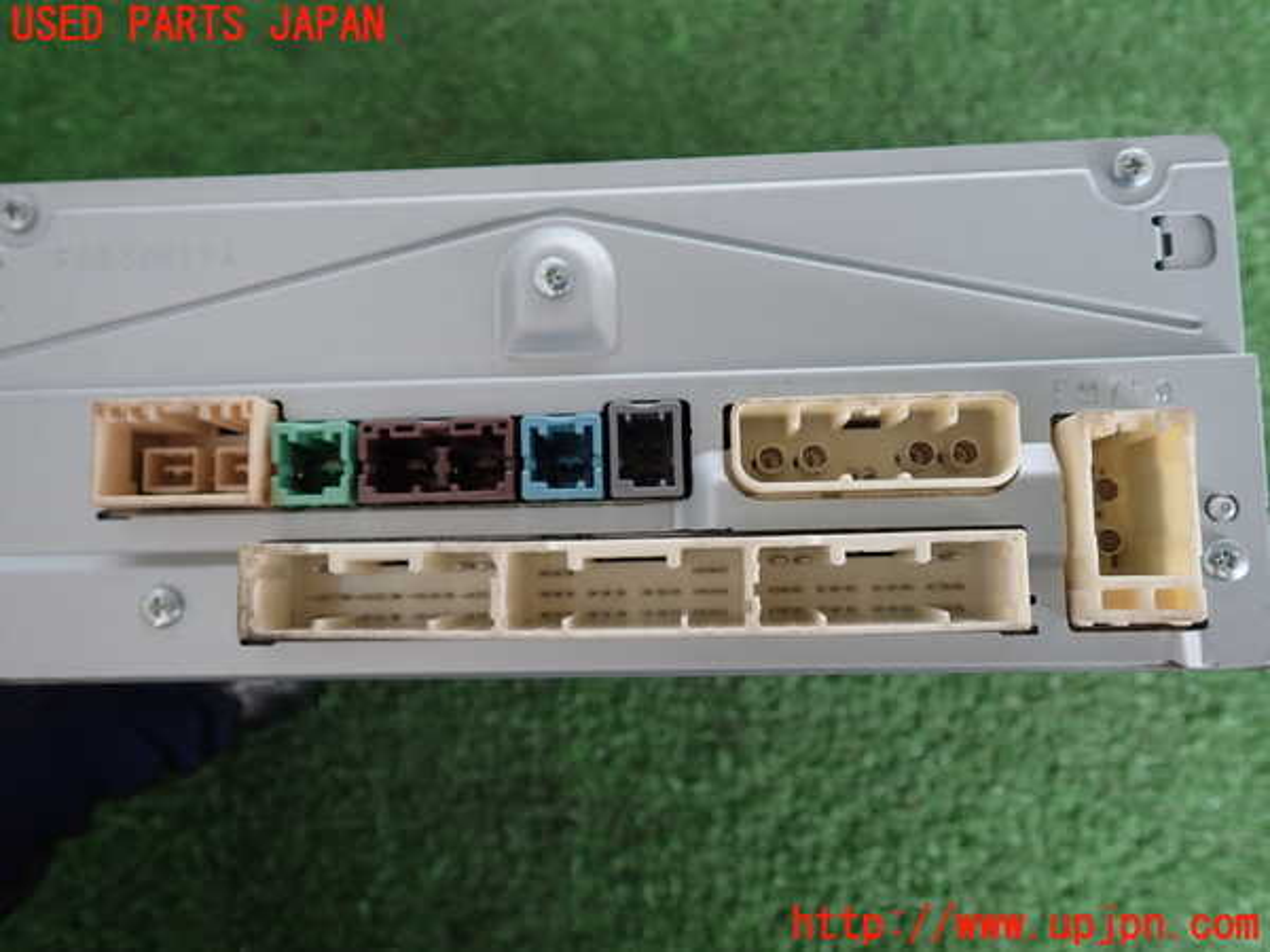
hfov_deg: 60.0
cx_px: 635
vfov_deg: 46.8
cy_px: 476
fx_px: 1101
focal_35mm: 30
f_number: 2.3
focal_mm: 5.4
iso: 200
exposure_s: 1/60
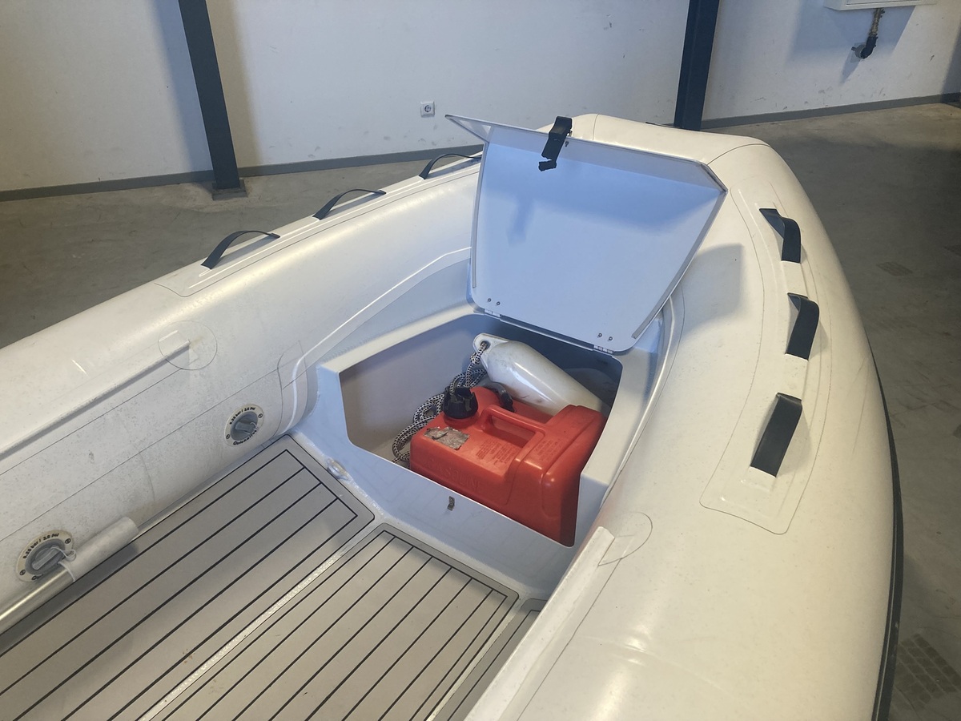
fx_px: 777
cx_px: 480
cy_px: 360
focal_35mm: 28
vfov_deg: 49.7
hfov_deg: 63.4
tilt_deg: -32.5
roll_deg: +0.1
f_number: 1.8
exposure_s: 1/100
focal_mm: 3.99
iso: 80
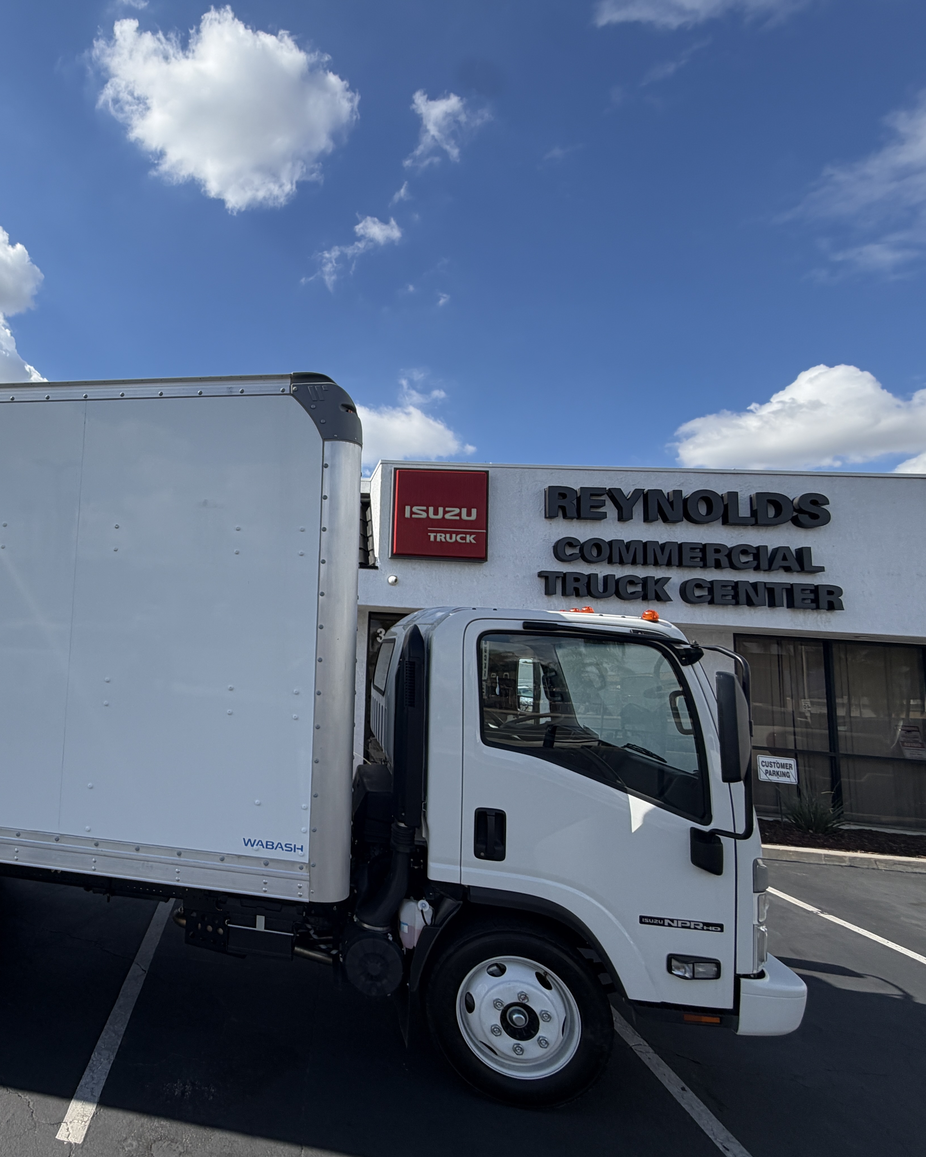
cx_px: 193
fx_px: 651
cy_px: 580
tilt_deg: +6.5
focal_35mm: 19
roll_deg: -4.4
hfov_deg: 64.9
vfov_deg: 83.3
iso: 20
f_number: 2.2
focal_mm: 2.22
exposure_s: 1/901
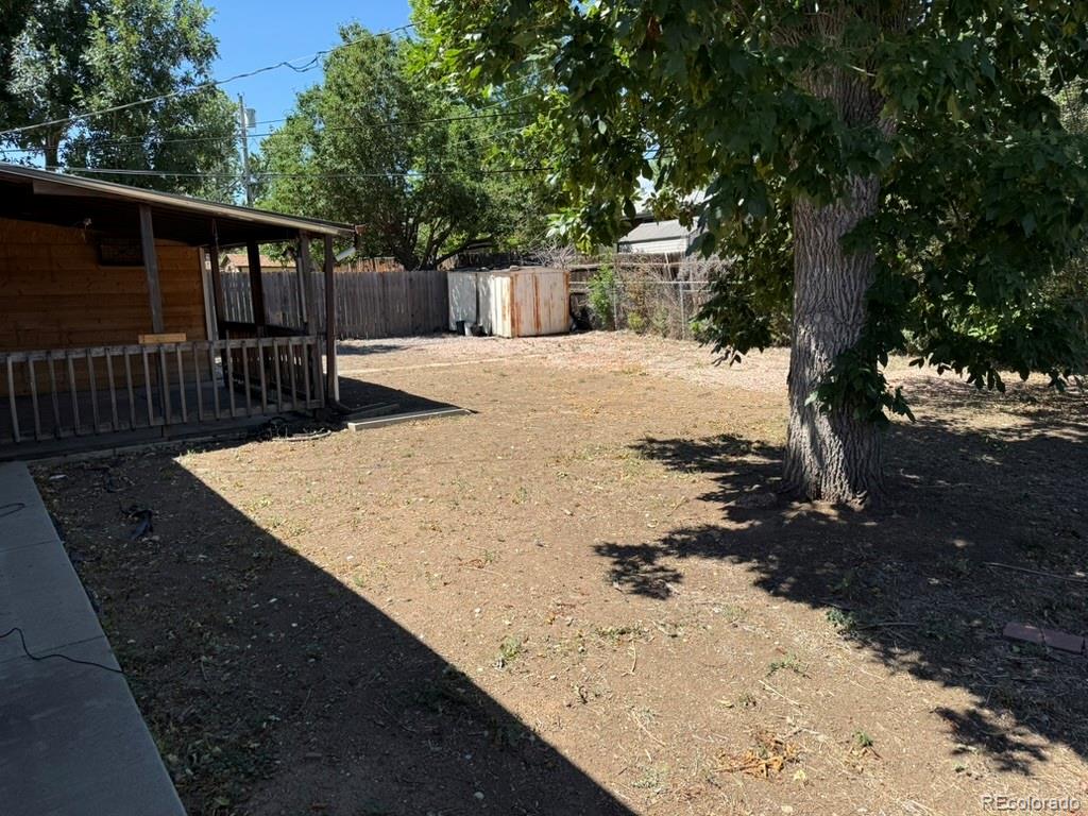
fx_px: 754
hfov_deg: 71.6
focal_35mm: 24
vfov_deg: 56.8
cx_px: 544
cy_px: 408
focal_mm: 6.76
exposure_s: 1/2169
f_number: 1.78
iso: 80
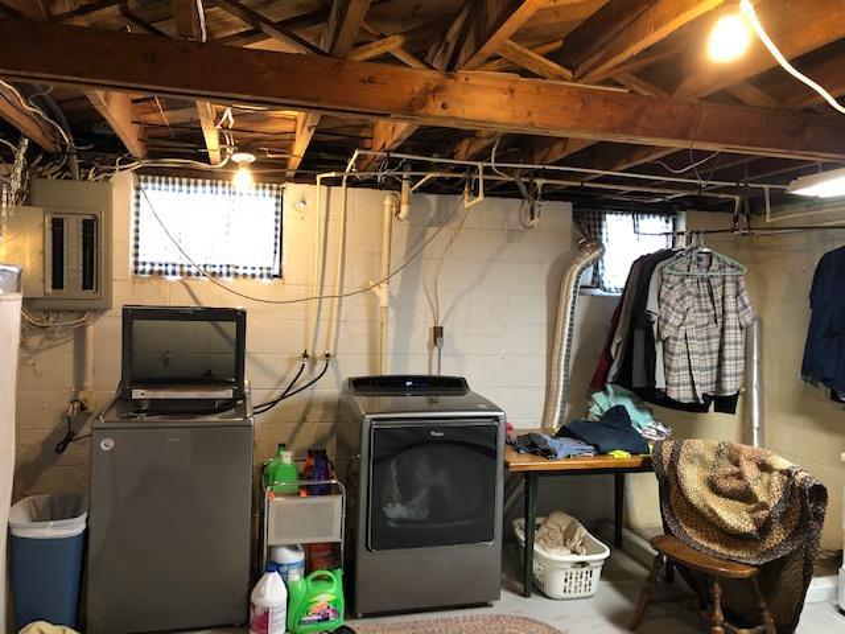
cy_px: 317
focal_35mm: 28
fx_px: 683
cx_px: 422
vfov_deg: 49.7
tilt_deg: -1.6
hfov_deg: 63.4
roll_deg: -2.2
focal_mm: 3.99
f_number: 1.8
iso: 100
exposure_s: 1/12
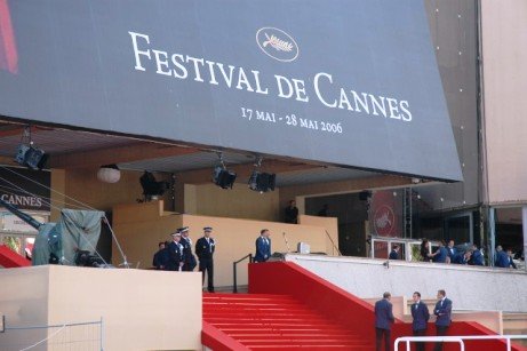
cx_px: 264
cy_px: 176
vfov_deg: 13.0
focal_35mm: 105
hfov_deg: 19.5
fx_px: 1536
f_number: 6.3
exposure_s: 1/160
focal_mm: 70
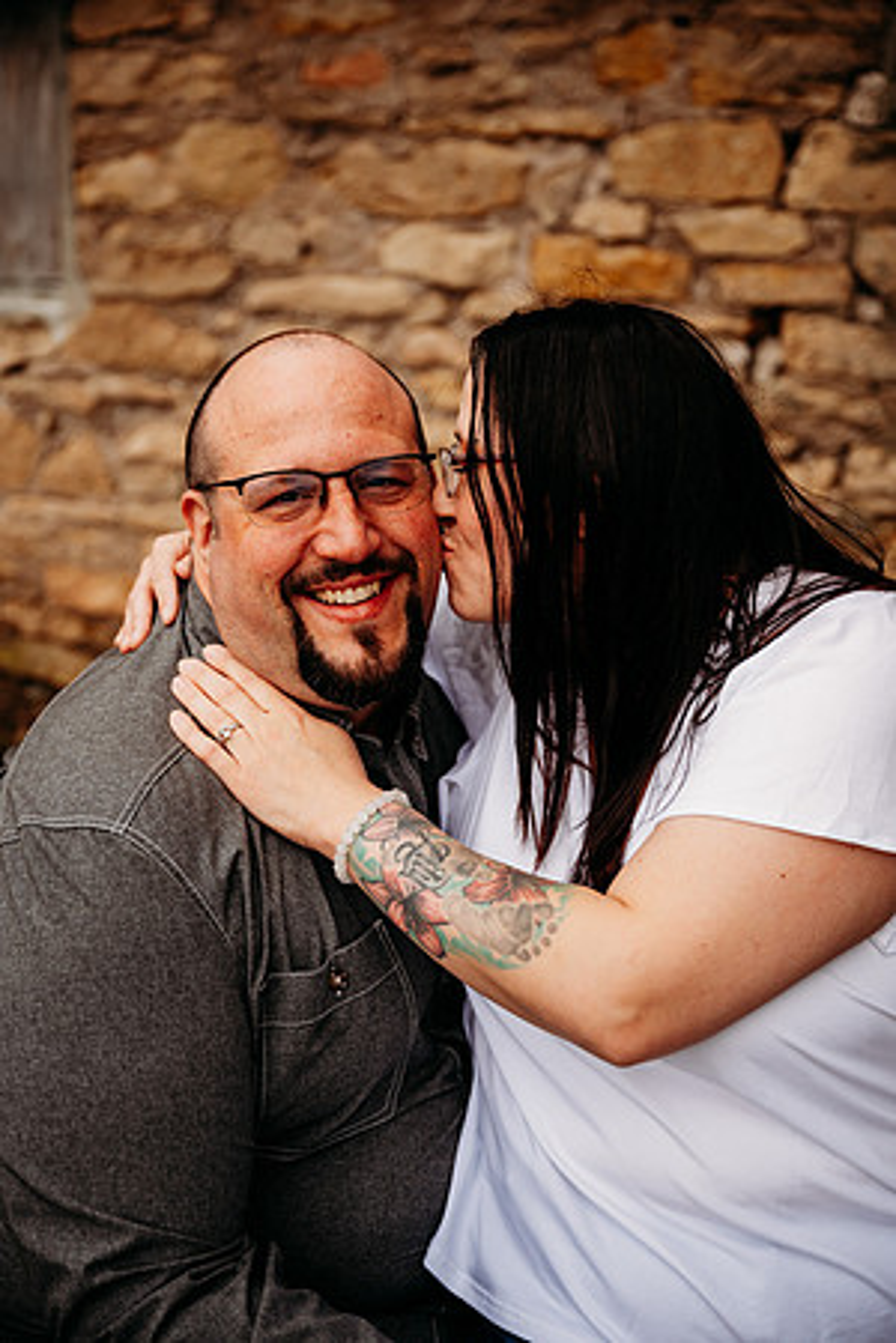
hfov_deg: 28.6
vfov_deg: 41.9
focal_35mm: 47
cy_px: 672
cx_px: 448
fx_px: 1755
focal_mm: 47
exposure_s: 1/400
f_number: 3.2
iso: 200
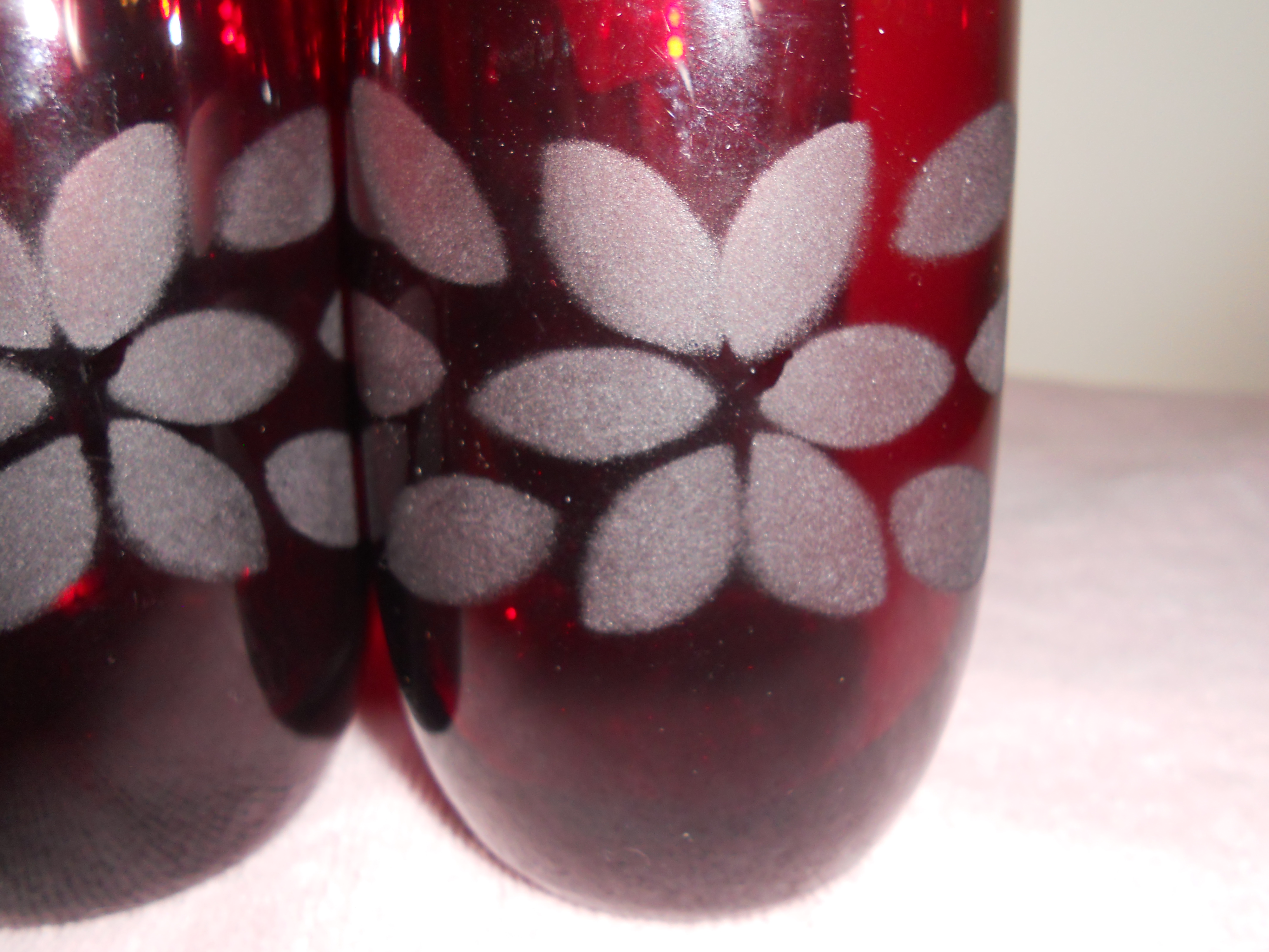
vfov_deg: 44.2
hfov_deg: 56.8
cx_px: 634
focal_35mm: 32
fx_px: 1173
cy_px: 476
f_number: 8.8
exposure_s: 1/25
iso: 200
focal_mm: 5.8
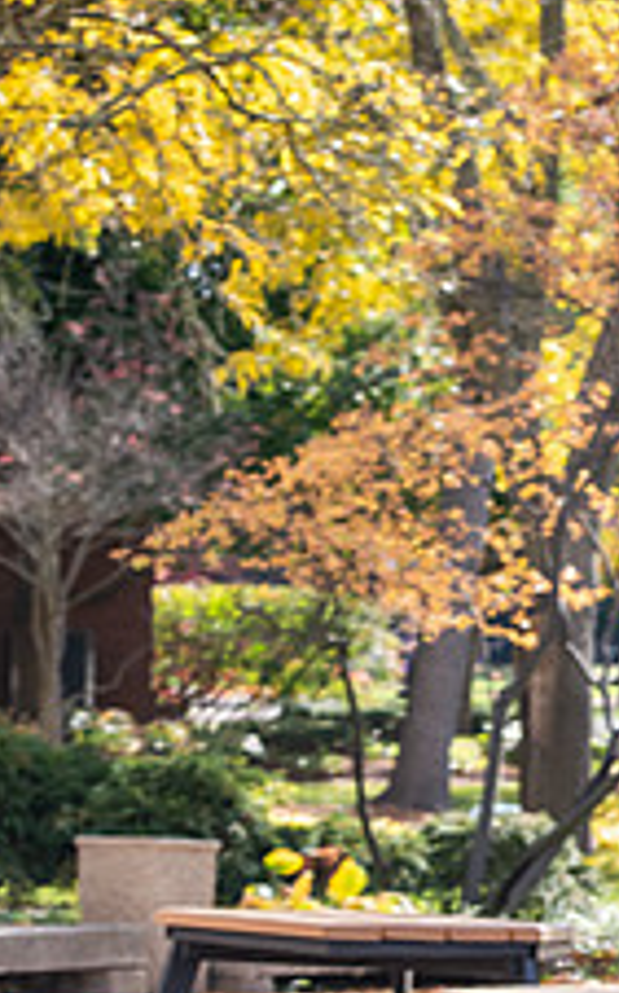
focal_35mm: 204
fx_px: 5513
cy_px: 529
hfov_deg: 6.4
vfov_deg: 10.3
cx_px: 584
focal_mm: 78
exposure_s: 1/250
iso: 400
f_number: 7.1
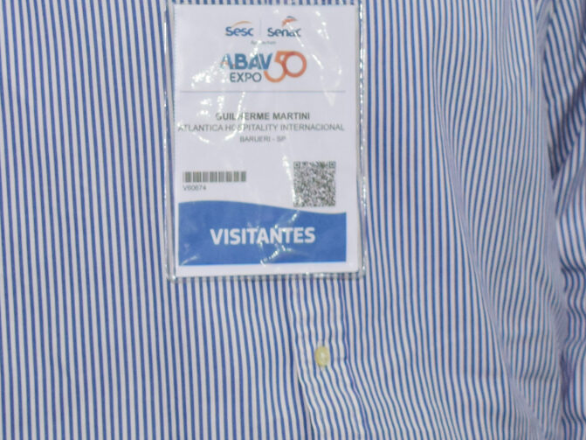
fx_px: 2607
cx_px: 224
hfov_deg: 12.8
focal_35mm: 154
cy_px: -227
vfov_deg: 9.4
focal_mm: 28
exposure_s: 1/160
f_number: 4.5
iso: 500
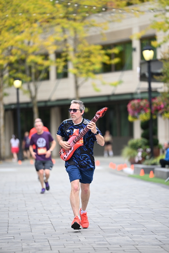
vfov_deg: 10.3
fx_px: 1407
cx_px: 84
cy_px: 126
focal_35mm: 200
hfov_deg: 6.9
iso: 640
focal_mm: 200
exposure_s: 1/1600
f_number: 2.8
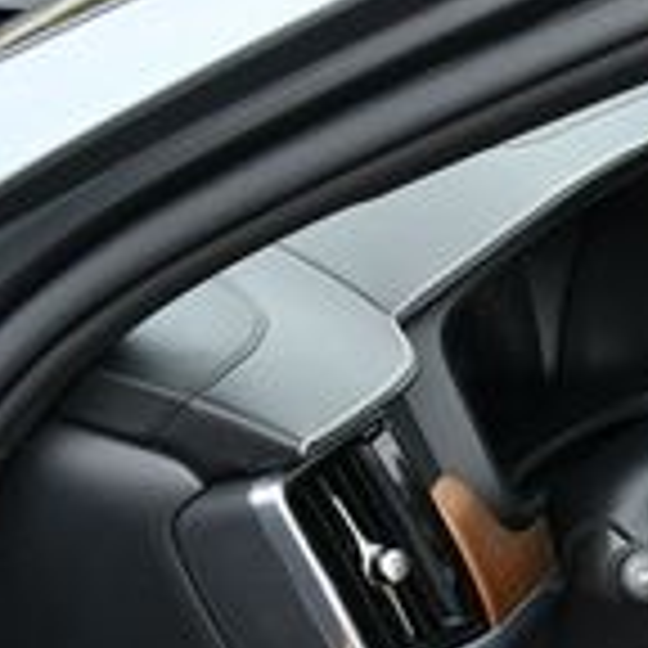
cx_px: 1292
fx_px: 2880
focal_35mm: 136
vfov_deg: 12.4
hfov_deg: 11.6
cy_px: 846
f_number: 6.3
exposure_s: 1/250
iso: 200
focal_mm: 18
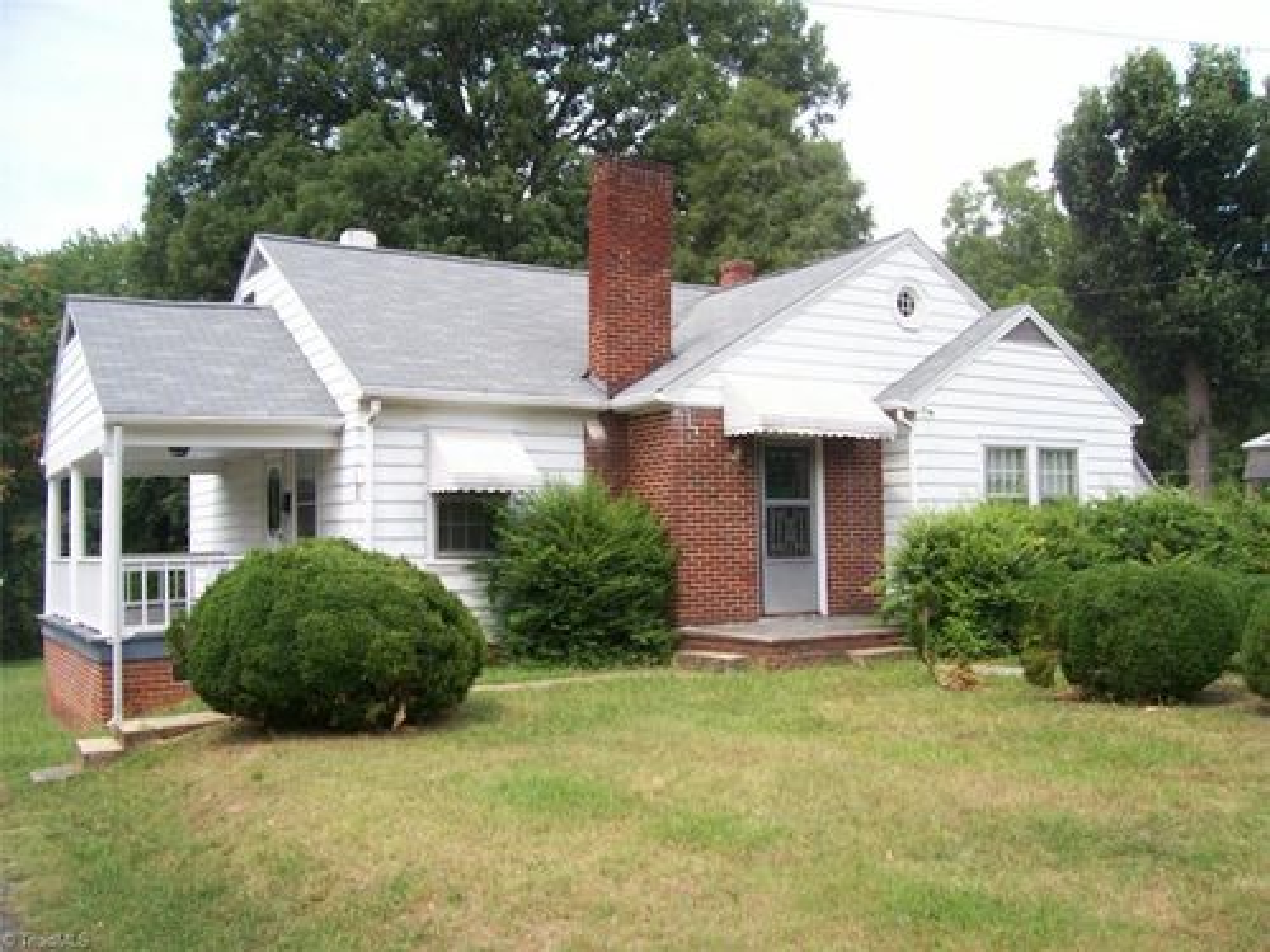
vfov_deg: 41.8
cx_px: 635
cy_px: 476
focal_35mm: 34
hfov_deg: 54.0
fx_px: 1247
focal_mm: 5.6
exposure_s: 1/637
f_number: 2.7
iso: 80
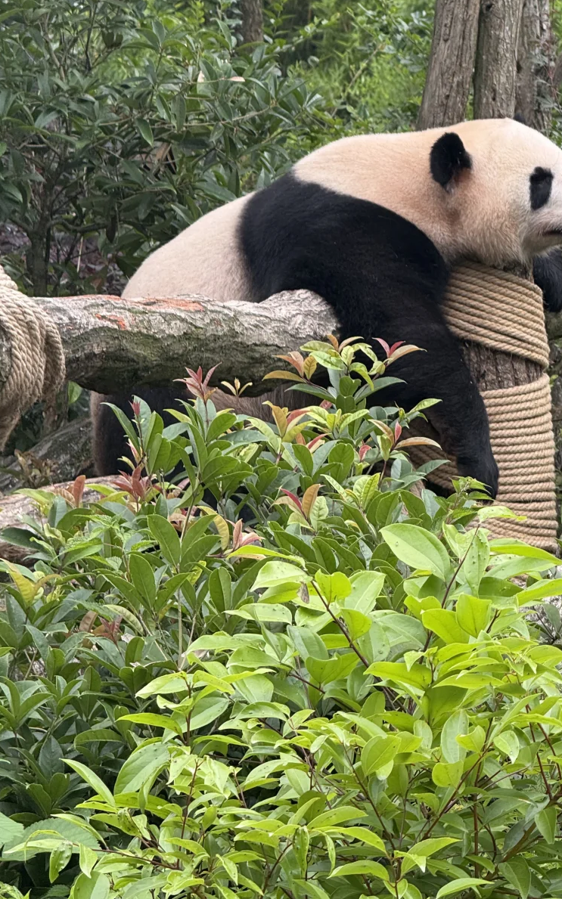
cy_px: 433
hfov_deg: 8.5
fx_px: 3774
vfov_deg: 13.6
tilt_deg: +3.5
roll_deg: -1.3
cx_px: 401
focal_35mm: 154
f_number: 2.8
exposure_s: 1/111
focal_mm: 15.66
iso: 50
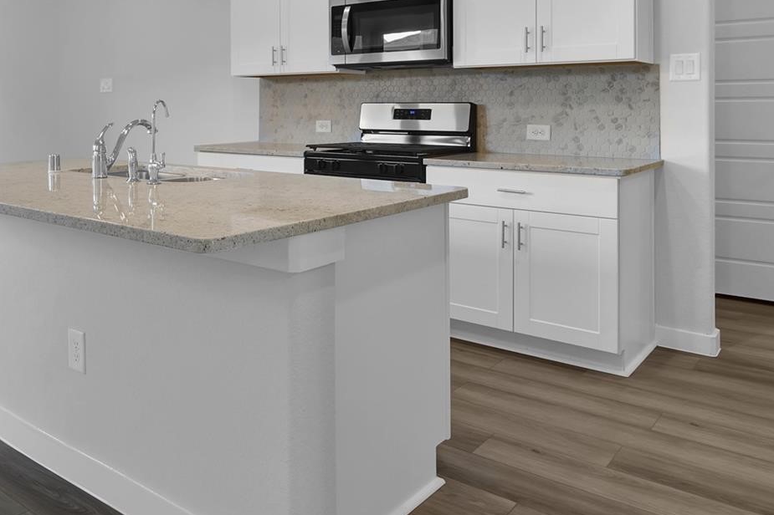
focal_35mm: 31
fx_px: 666
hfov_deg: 59.6
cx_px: 294
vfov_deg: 41.0
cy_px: 127
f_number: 8
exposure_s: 1/15
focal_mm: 14
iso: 100
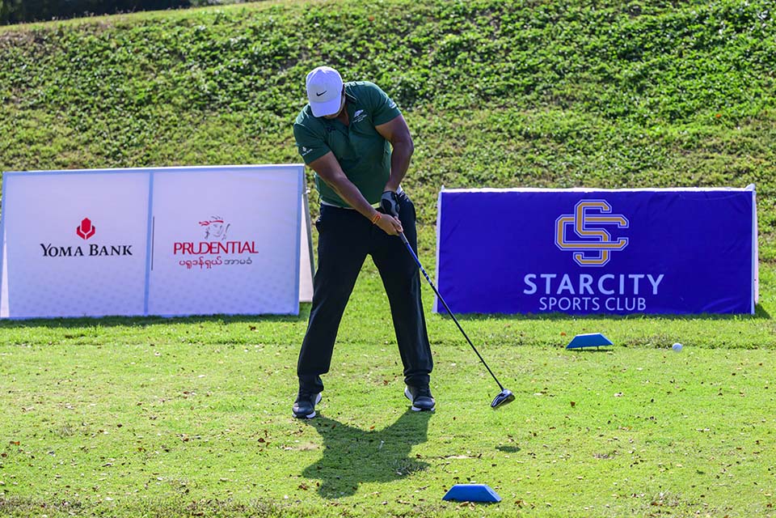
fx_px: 2005
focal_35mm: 93
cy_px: 259
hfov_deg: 21.9
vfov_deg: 14.7
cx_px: 388
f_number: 2.8
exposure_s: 1/10000
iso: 640
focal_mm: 93
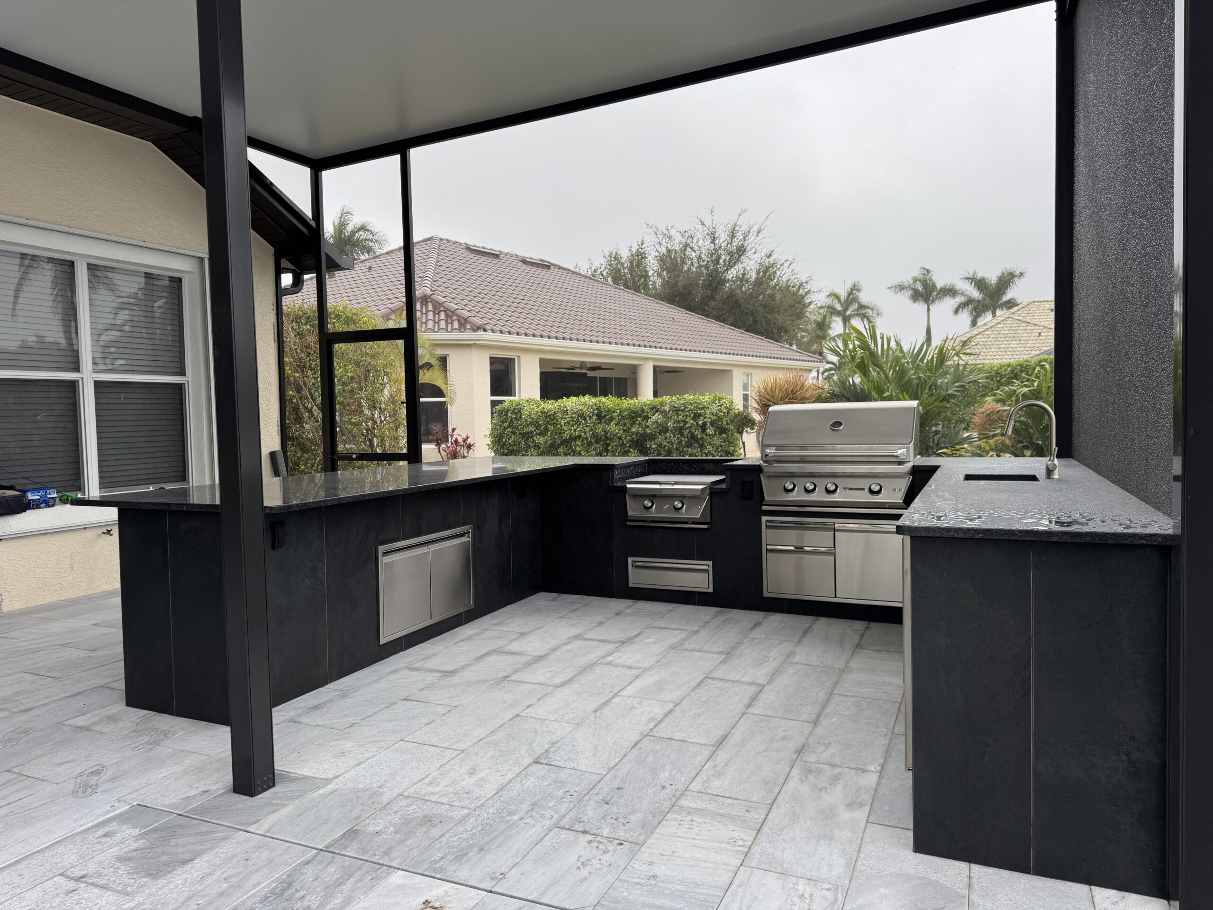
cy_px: 455
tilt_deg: -3.3
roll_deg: +1.1
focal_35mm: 24
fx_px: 841
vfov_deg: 56.8
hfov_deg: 71.6
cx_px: 606
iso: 80
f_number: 1.78
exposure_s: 1/439
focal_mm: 6.76
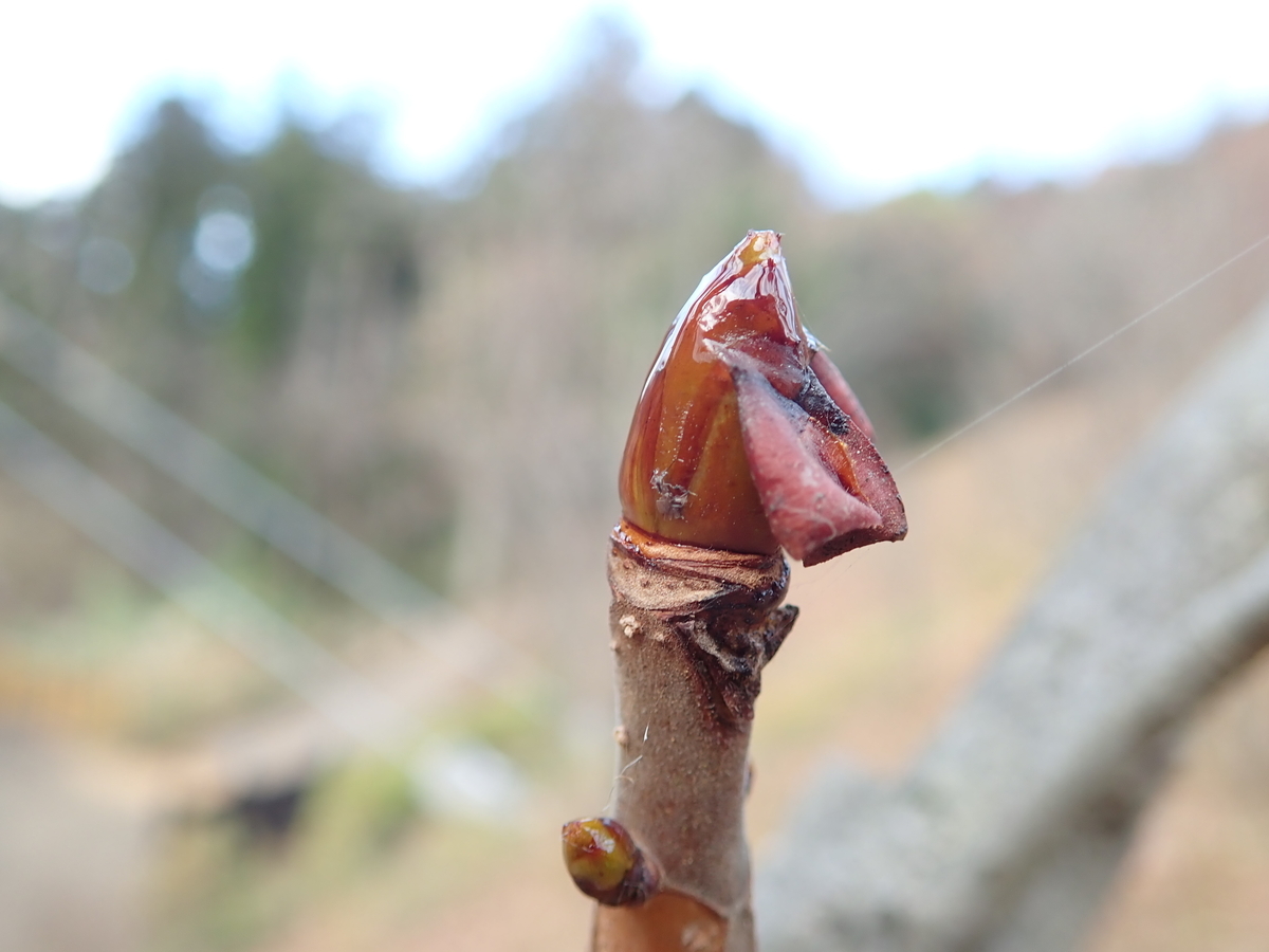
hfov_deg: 60.0
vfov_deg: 46.8
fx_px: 1100
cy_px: 476
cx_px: 634
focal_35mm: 30
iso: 100
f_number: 2.3
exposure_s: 1/125
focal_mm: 5.5
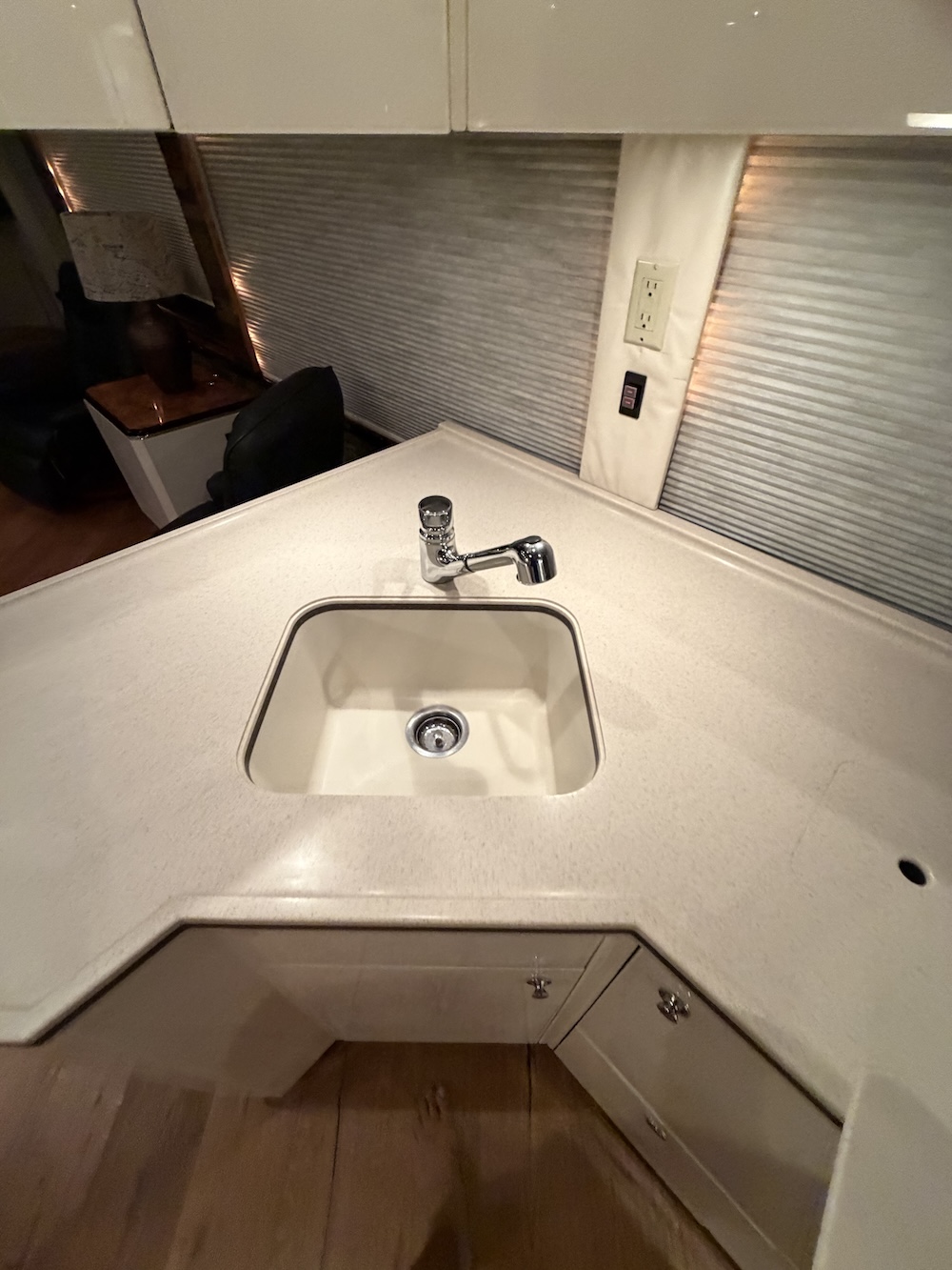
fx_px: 513
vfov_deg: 102.1
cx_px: 476
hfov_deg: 85.7
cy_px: 635
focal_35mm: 14
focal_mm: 2.22
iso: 500
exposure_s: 1/60
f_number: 2.2
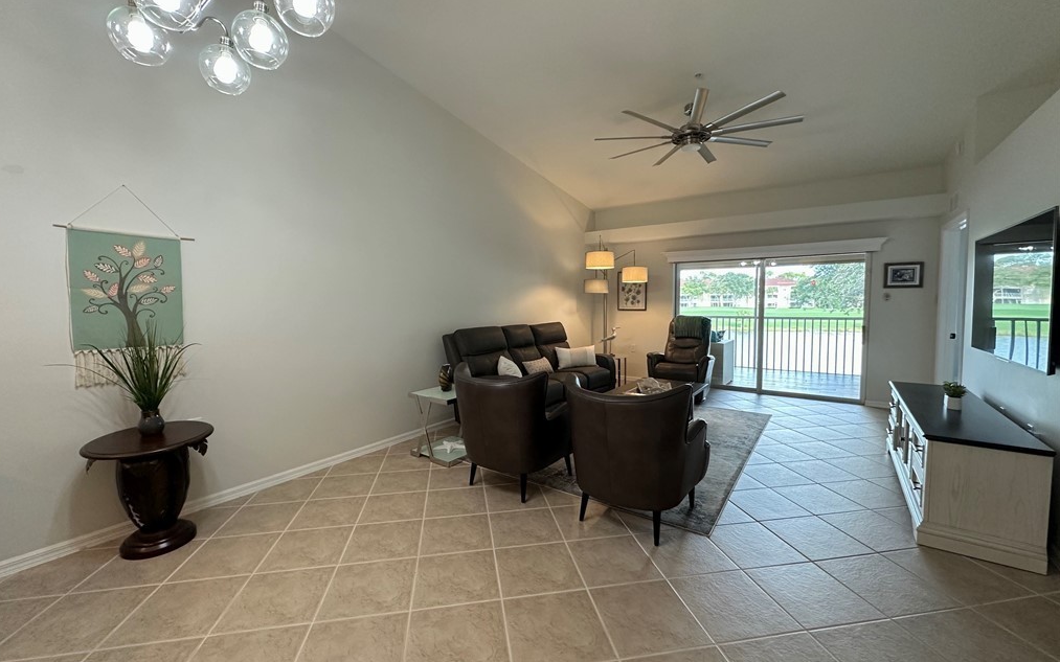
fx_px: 433
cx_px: 526
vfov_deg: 74.8
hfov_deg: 101.5
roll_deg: +0.3
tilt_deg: -3.9
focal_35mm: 15
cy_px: 328
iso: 320
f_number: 2.2
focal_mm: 2.22
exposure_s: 1/120
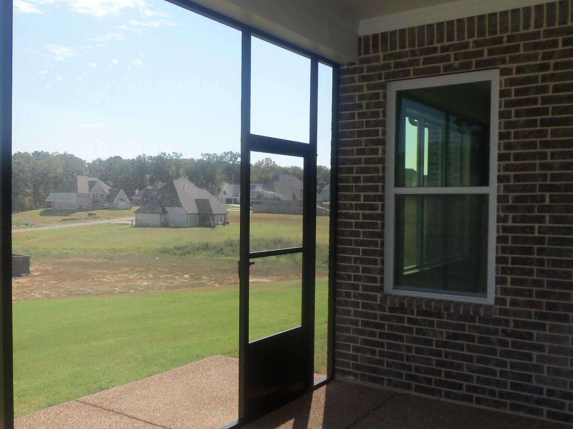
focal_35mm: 33
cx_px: 250
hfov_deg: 55.2
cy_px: 224
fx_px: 546
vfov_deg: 42.9
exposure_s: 1/500
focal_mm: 5.1
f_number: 3.3
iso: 64
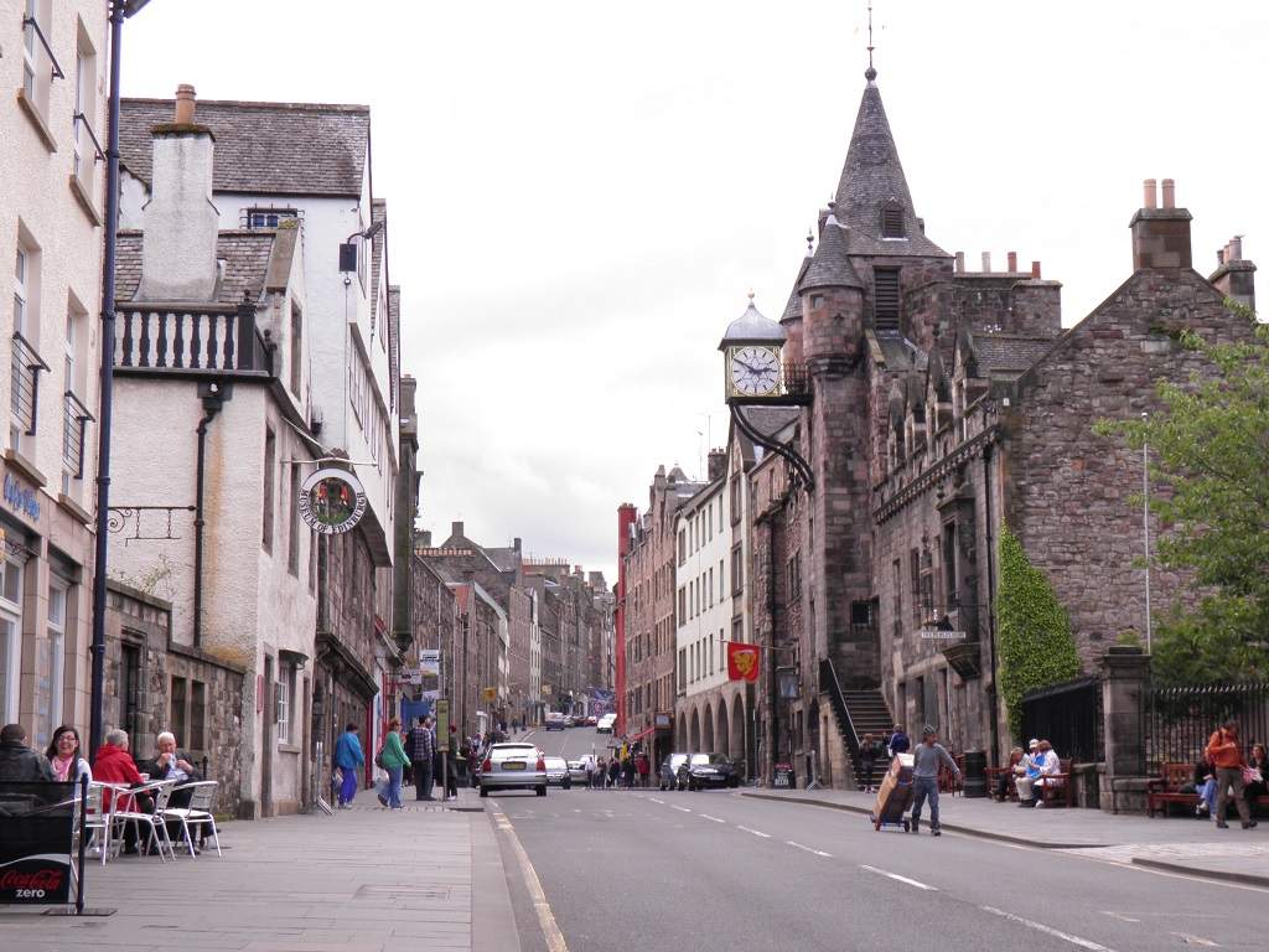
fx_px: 2273
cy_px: 476
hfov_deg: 31.2
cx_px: 634
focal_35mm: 62
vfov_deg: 23.7
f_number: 6
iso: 50
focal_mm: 11.2
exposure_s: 1/80
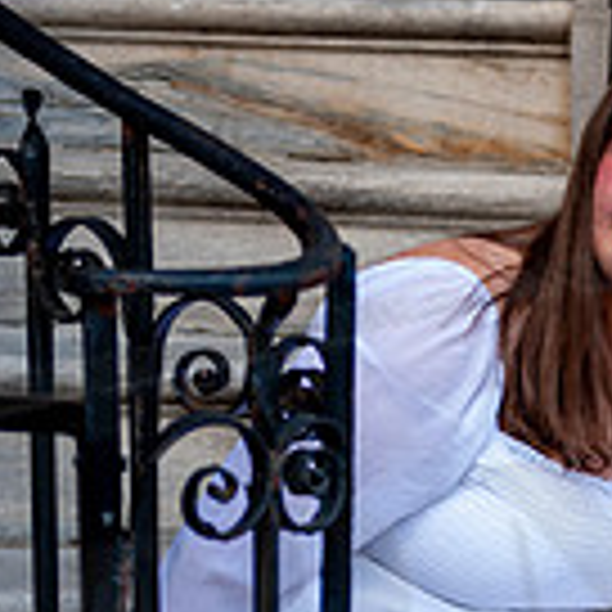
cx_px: 556
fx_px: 3100
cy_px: 698
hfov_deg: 11.2
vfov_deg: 11.1
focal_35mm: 155
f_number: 2.8
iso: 100
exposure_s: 1/200
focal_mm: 55
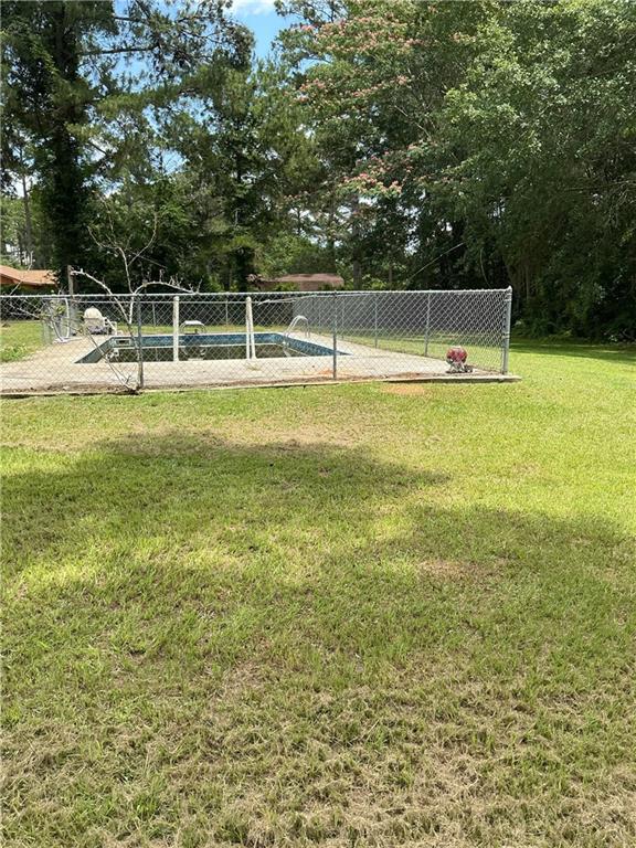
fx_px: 710
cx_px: 318
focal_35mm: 29
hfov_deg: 48.2
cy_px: 424
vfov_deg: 61.7
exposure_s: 1/728
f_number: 1.8
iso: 25
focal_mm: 3
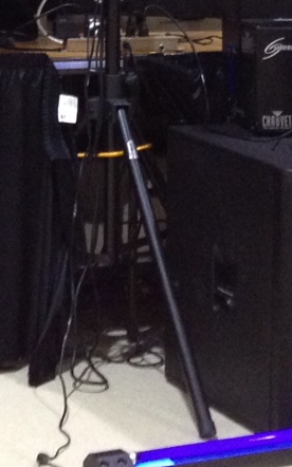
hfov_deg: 7.5
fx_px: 2191
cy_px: -240
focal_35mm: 172
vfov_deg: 11.6
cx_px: -154
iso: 250
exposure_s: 1/20
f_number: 2.4
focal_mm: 4.28
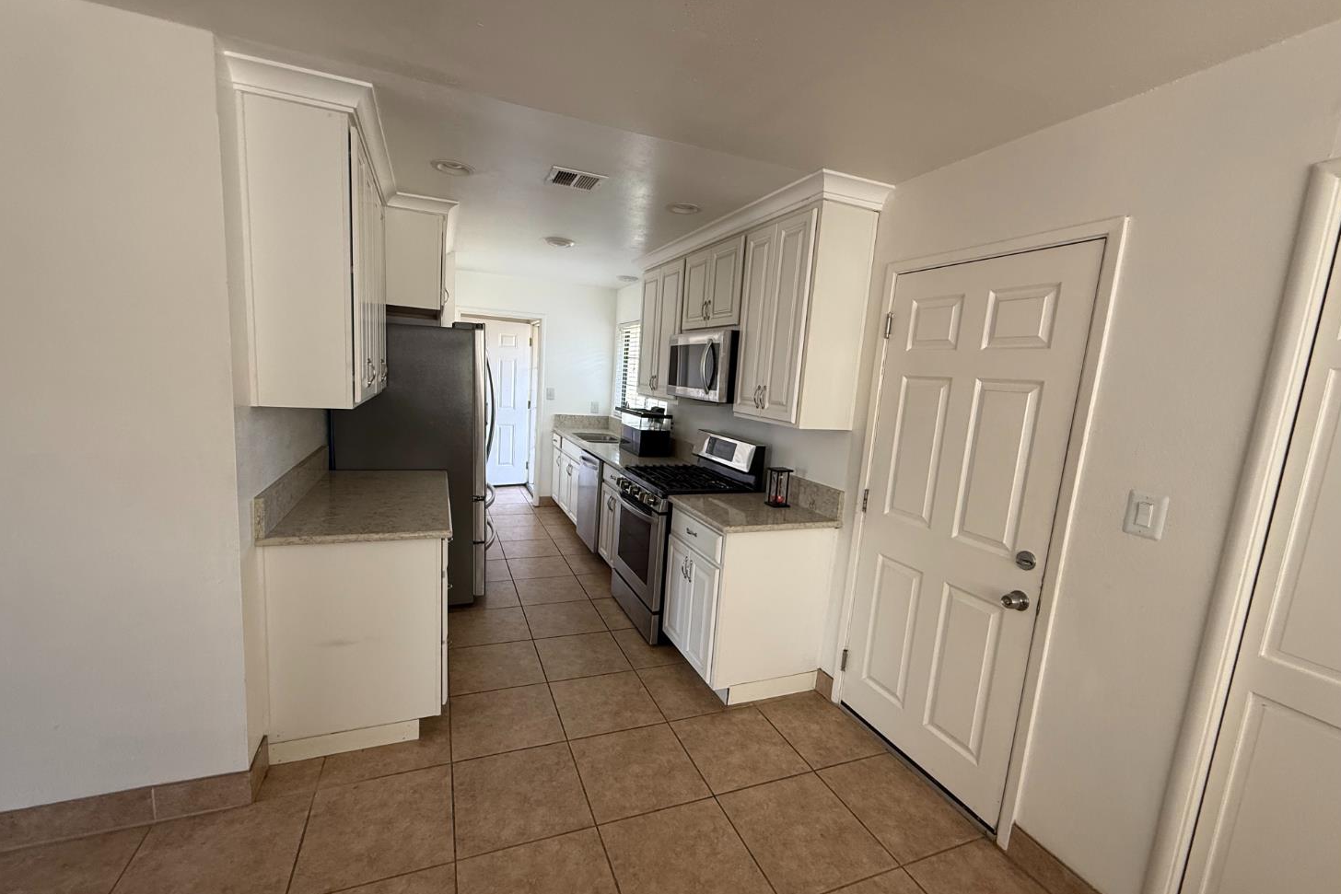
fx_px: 559
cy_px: 453
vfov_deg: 77.3
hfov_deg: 100.4
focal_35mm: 15
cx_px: 659
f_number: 2.2
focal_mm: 2.22
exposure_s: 1/99
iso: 160
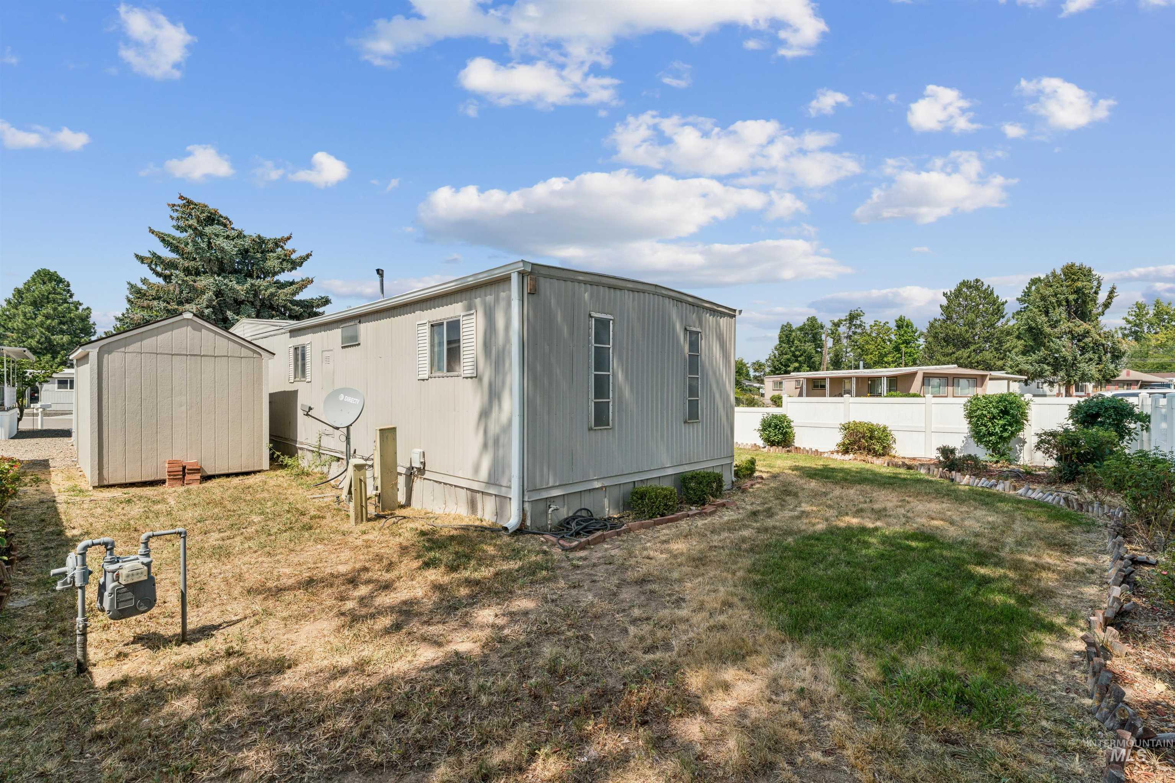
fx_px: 529
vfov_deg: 73.1
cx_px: 588
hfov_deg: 96.0
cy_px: 392
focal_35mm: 16
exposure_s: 1/250
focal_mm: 16.2
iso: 400
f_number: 13
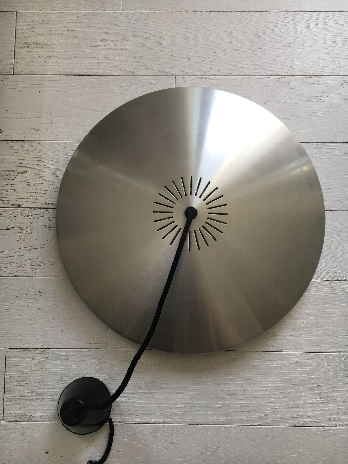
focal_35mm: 29
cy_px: 232
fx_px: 389
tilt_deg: -86.2
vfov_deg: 61.7
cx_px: 174
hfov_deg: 48.2
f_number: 2.2
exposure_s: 1/100
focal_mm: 4.15
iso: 32
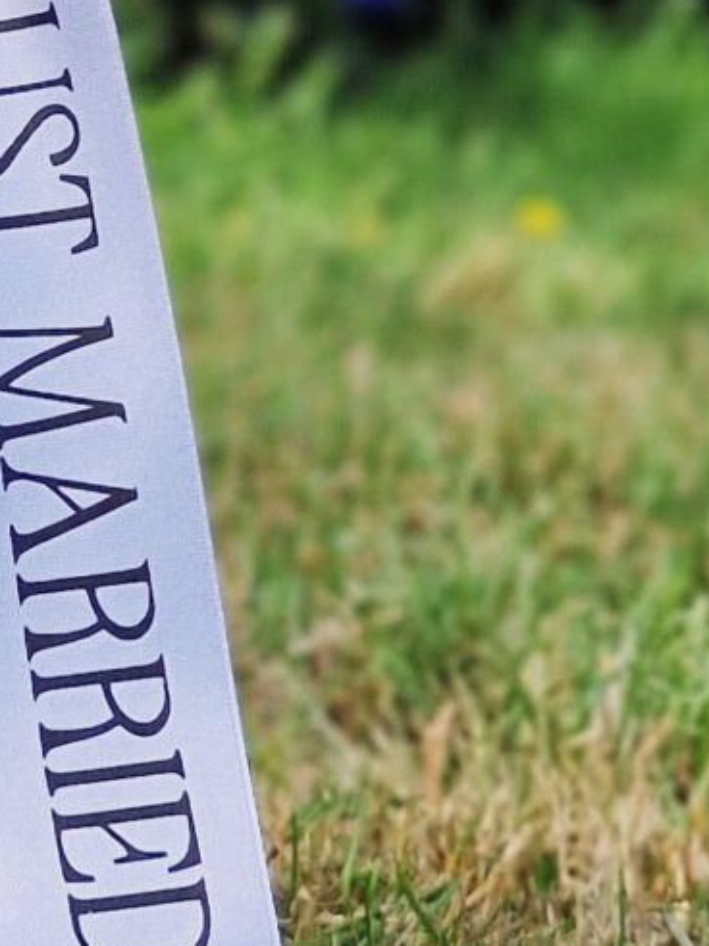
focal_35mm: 120
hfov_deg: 12.0
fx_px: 3279
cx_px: -225
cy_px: -262
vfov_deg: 15.7
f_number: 1.8
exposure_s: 1/367
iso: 50
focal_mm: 6.4
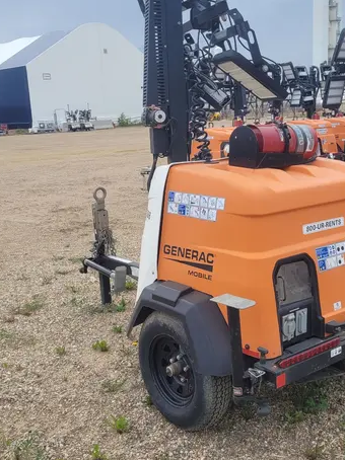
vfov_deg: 44.8
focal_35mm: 42
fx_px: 559
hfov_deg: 34.3
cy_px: 241
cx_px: 189
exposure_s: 1/1215
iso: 40
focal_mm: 5.4
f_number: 1.8
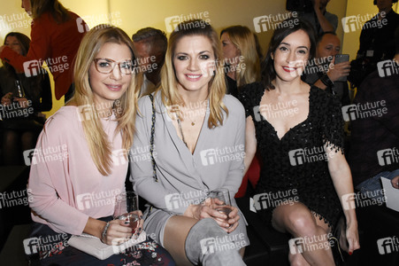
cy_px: 133
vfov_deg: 43.5
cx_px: 200
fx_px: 332
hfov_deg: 62.0
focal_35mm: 30
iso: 3200
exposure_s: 1/60
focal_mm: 20
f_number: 6.3
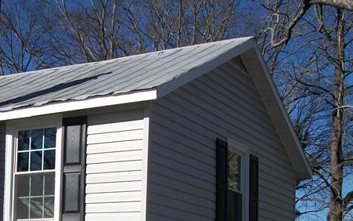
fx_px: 741
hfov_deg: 26.1
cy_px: 272
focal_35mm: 77
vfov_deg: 16.2
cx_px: 53
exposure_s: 1/320
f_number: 8.8
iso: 80
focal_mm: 5.7
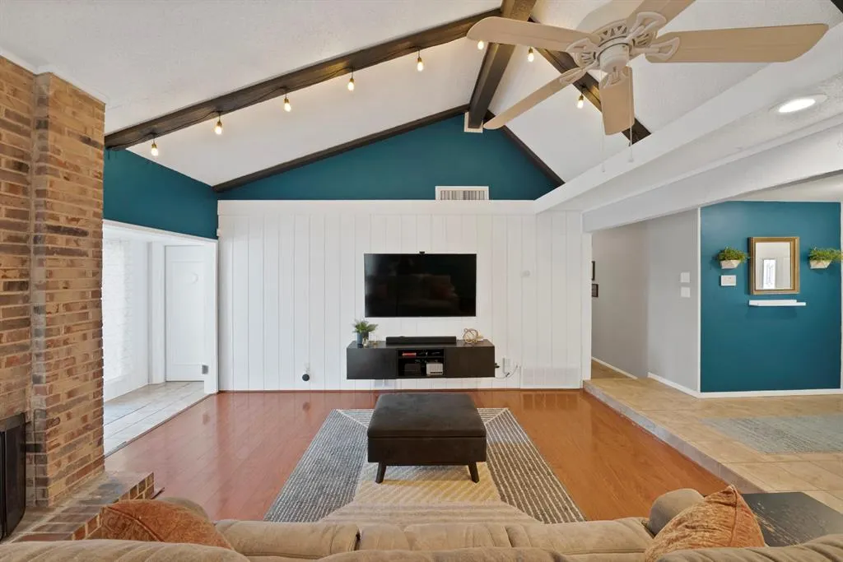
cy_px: 281
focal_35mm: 12
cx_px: 422
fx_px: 281
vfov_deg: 90.0
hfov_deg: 112.6
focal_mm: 12
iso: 640
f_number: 9
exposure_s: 1.6
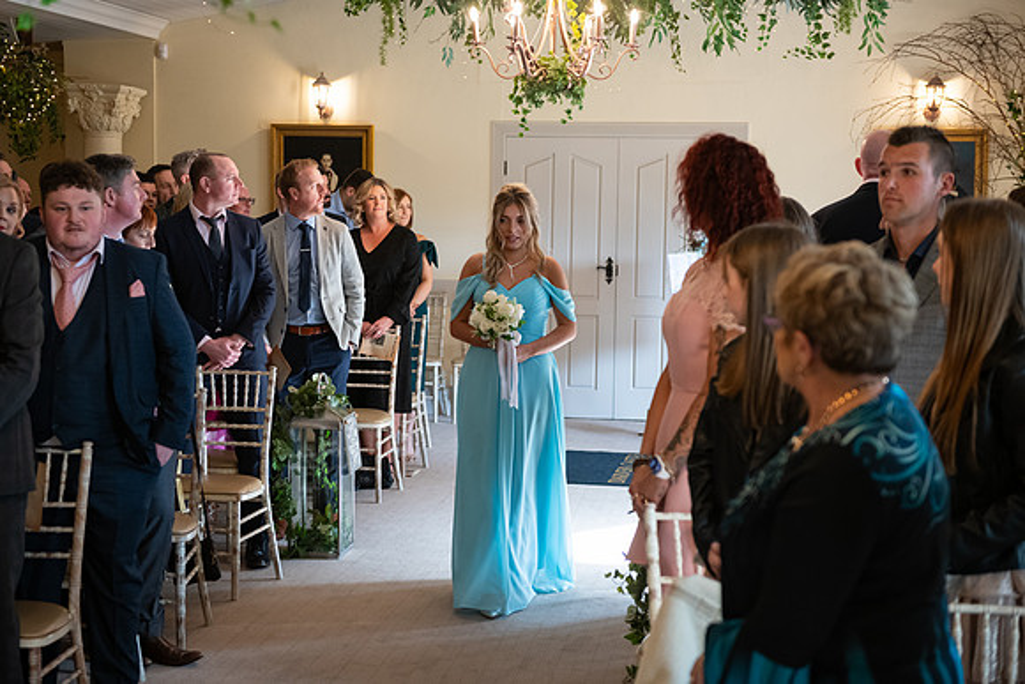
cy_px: 342
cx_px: 512
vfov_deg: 23.4
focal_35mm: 58
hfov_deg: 34.5
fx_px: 1652
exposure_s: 1/160
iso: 1250
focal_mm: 58
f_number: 3.5
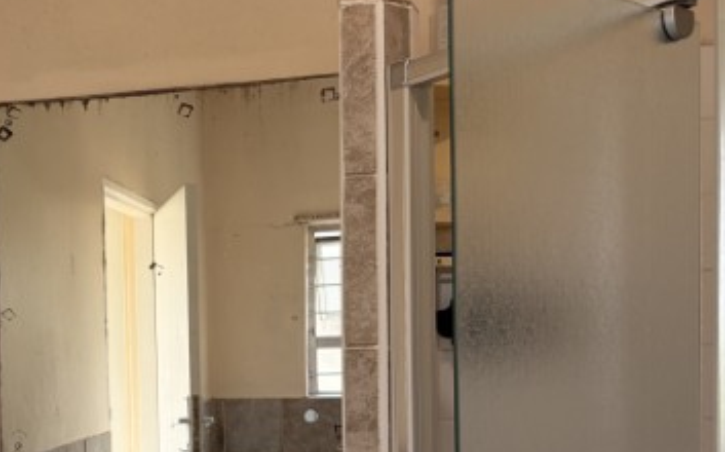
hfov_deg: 39.2
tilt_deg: +0.2
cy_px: 362
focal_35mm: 50
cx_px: 175
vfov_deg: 25.3
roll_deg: +2.9
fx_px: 987
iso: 80
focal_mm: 5.96
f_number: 1.6
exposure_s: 1/122
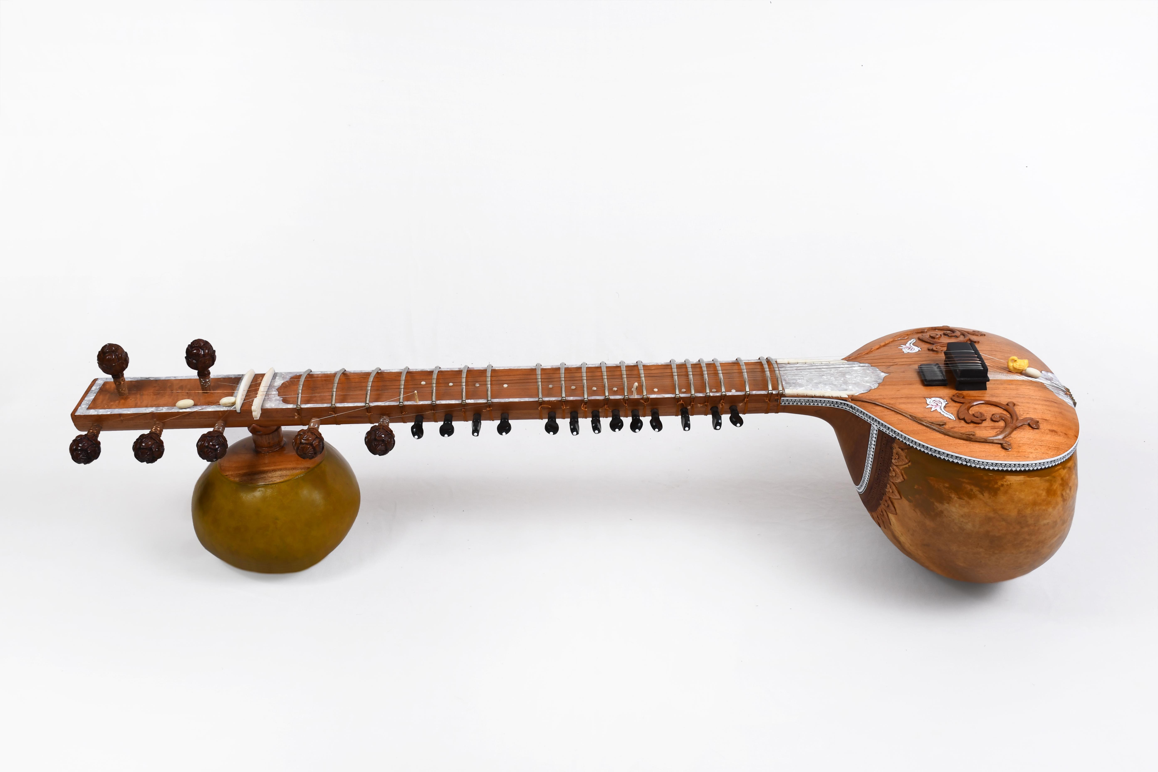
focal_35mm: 39
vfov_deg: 34.2
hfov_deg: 49.6
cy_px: 386
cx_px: 579
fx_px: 1254
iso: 250
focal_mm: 26
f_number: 8
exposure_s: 1/125
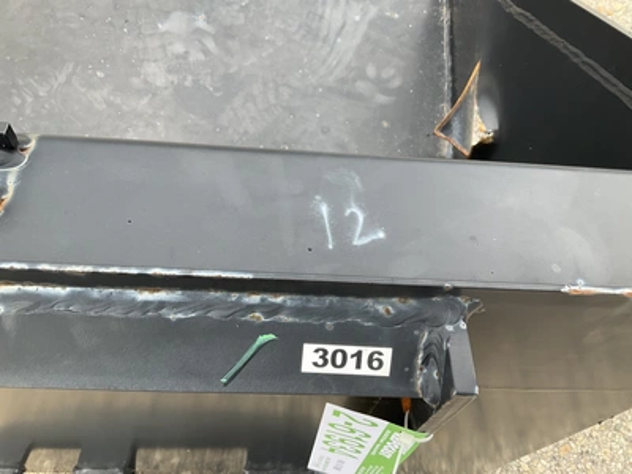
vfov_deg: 48.2
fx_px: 529
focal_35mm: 29
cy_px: 237
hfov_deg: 61.7
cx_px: 316
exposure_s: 1/188
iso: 25
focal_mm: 3
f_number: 1.8
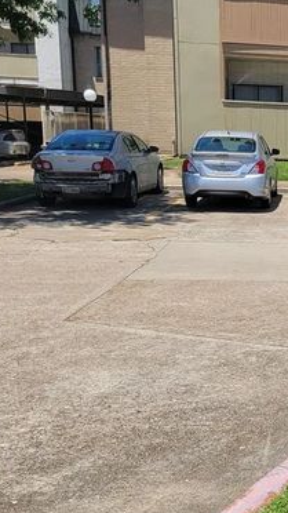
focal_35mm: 65
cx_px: 409
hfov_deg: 17.0
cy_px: 343
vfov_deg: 32.1
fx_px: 883
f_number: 1.8
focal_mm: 5.4
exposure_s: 1/2701
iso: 40
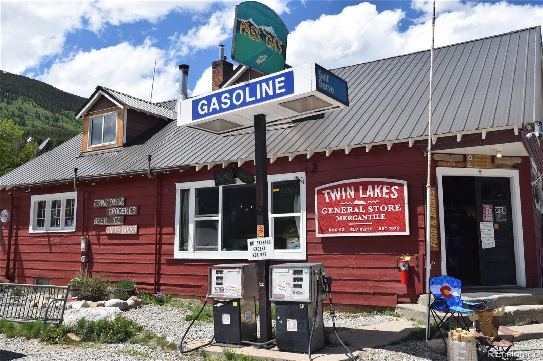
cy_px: 180
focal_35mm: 33
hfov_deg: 57.2
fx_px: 498
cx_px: 272
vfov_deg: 40.0
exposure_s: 1/400
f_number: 10
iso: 200
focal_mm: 22
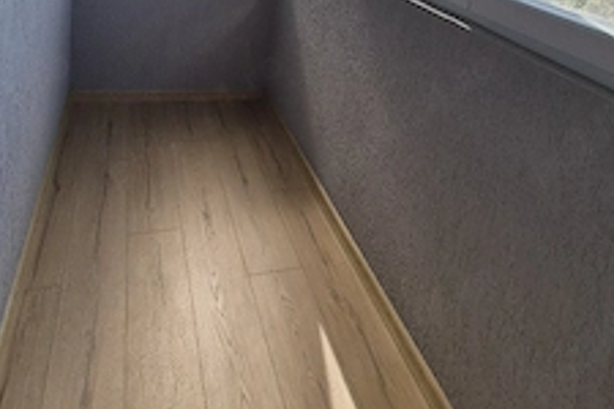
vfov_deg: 40.6
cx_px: 248
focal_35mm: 24
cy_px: -60
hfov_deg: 73.0
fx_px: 409
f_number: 2.2
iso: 50
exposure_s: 1/1250
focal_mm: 2.2
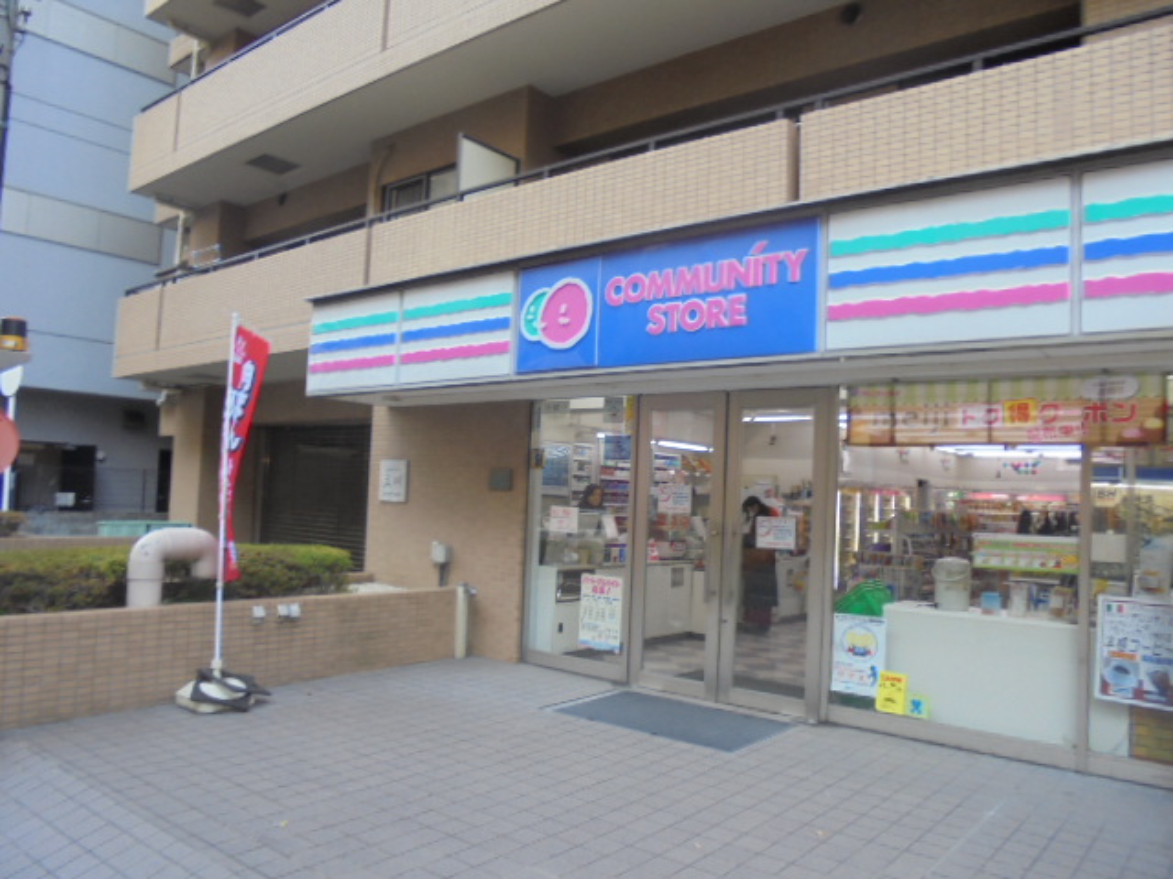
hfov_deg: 67.3
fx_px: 881
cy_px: 440
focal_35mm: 26
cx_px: 586
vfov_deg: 53.1
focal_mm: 4.6
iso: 100
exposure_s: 1/125
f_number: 3.5
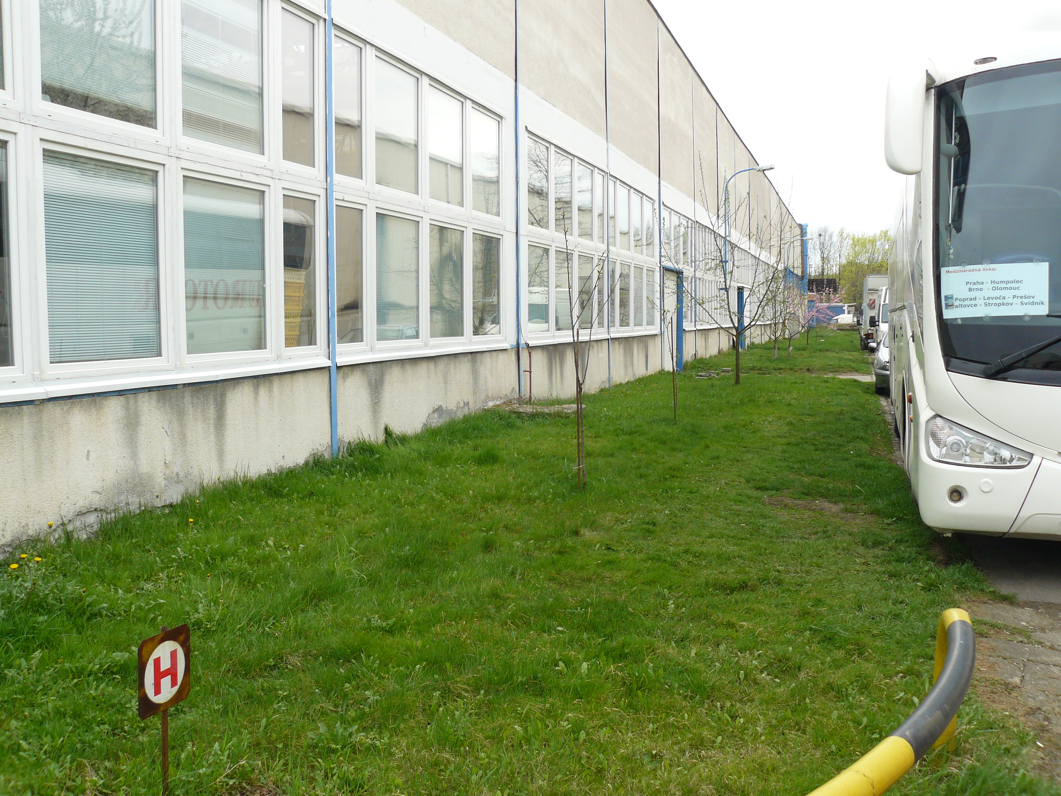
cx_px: 530
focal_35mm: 36
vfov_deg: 39.7
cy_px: 398
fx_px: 1103
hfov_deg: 51.4
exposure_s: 1/200
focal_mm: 6
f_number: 4
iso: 100
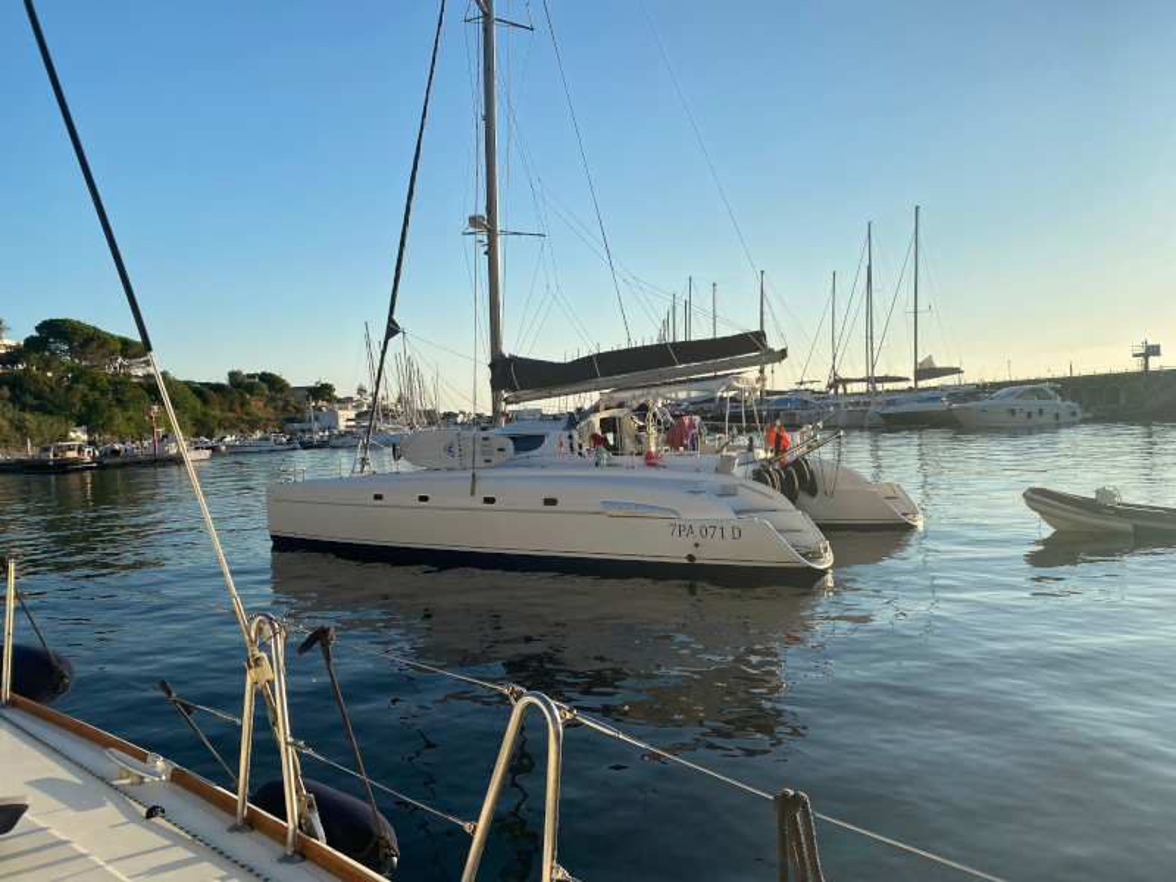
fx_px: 883
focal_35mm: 26
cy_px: 441
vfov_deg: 53.1
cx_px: 588
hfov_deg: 67.3
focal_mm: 4.25
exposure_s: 1/2817
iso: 32
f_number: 1.8
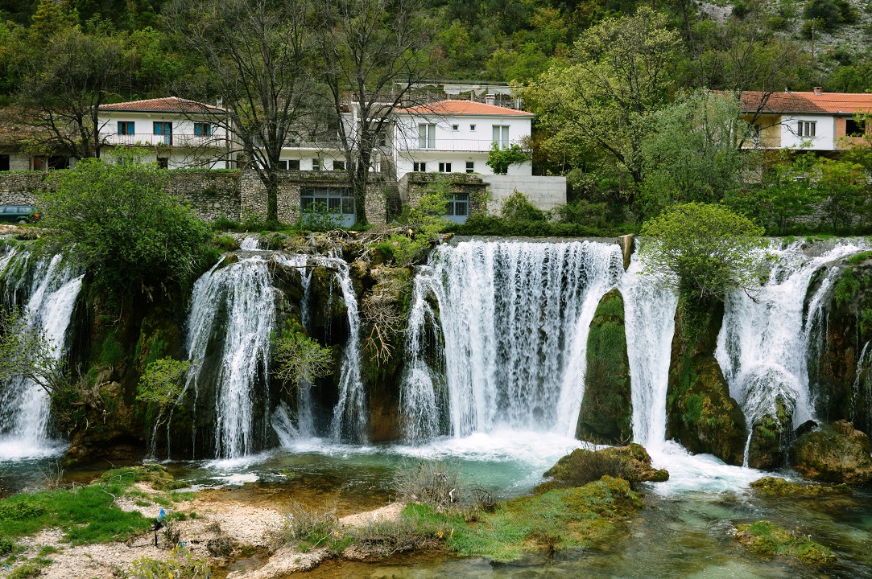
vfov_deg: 36.8
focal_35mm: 36
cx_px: 436
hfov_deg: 53.2
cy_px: 290
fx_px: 871
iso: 280
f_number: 5.6
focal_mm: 24
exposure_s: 1/125
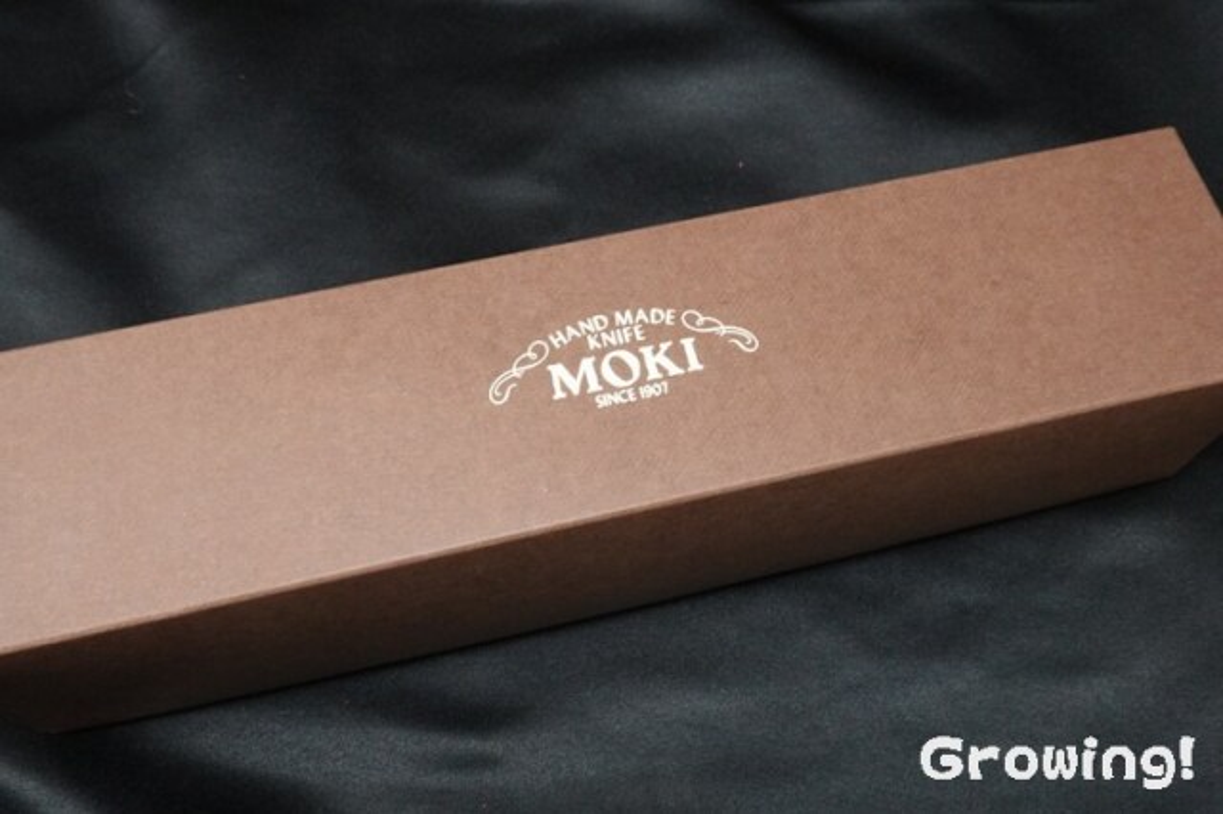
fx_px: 1188
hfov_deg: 54.5
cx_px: 612
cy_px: 407
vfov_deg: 37.8
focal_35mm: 35
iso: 2000
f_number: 11
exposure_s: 1/40
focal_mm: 13.03
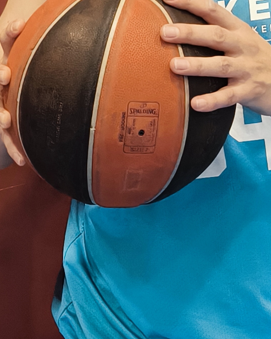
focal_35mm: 100
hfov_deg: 15.3
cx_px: 228
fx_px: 1002
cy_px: -48
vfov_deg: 18.4
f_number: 1.9
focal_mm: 6.92
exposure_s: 1/168
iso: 640
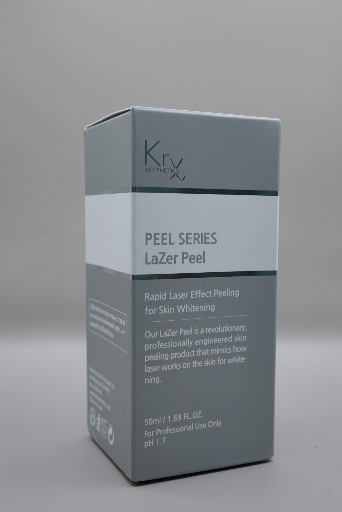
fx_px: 613
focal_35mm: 43
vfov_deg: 45.4
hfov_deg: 31.1
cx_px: 199
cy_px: 268
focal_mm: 24
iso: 250
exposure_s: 1/100
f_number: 6.3
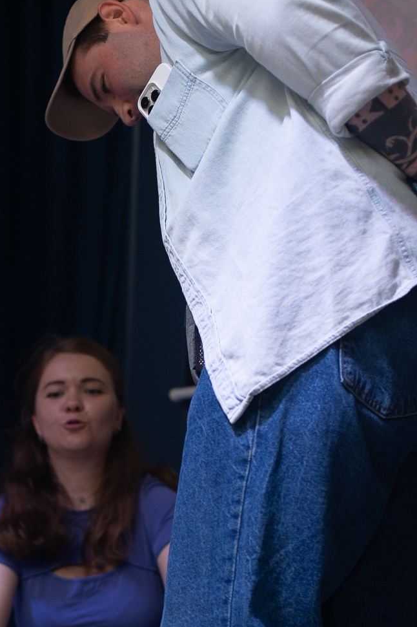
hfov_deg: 13.6
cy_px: 545
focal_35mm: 99
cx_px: 5
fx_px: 1721
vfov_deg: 20.3
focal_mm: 50
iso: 200
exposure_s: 1/250
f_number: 2.8
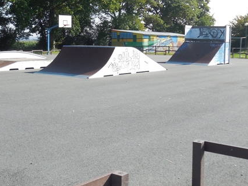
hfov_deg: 34.3
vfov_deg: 25.9
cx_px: 98
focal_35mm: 56
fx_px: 401
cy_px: 56
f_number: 3.8
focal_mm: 5.3
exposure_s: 1/640
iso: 125
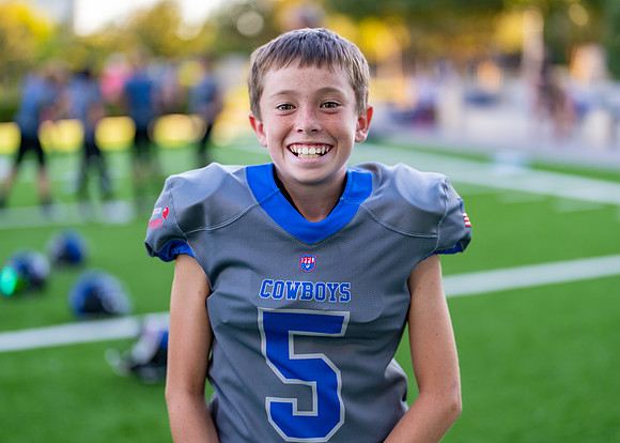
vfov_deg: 25.1
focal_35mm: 56
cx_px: 317
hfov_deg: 34.6
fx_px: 994
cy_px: 210
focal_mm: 50
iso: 100
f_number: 1.2
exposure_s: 1/500
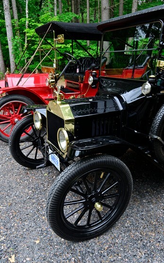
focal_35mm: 29
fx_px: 208
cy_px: 132
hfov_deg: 43.1
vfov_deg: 64.7
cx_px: 78
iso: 1100
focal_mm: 26
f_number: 11
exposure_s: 1/200
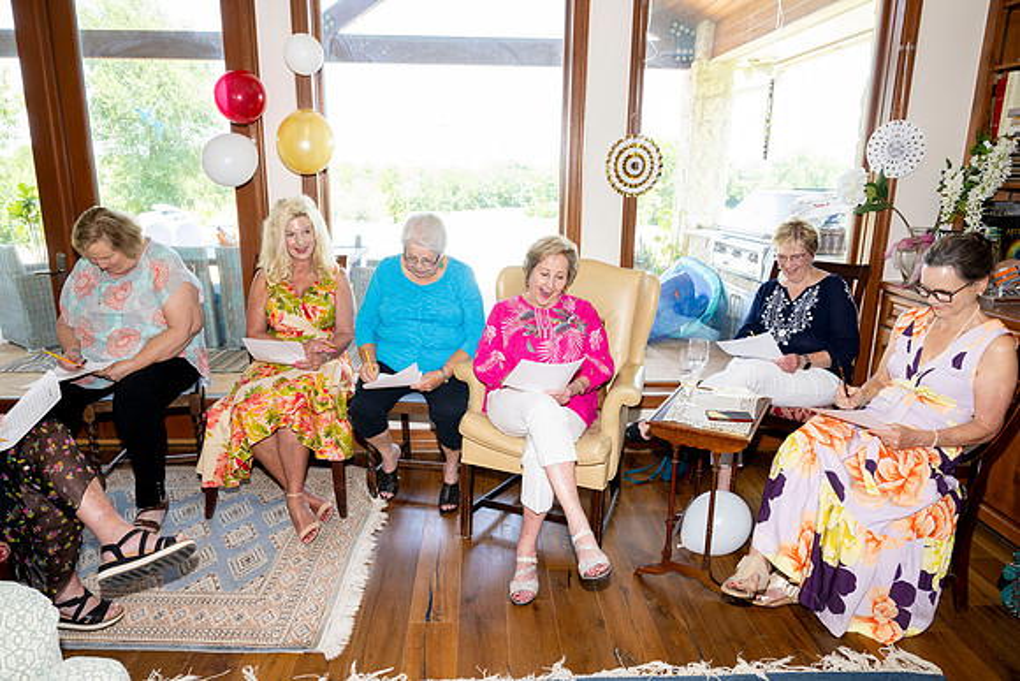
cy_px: 340
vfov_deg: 53.2
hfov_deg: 73.7
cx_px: 510
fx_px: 680
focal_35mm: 24
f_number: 6.3
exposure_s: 1/80
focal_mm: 24
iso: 640
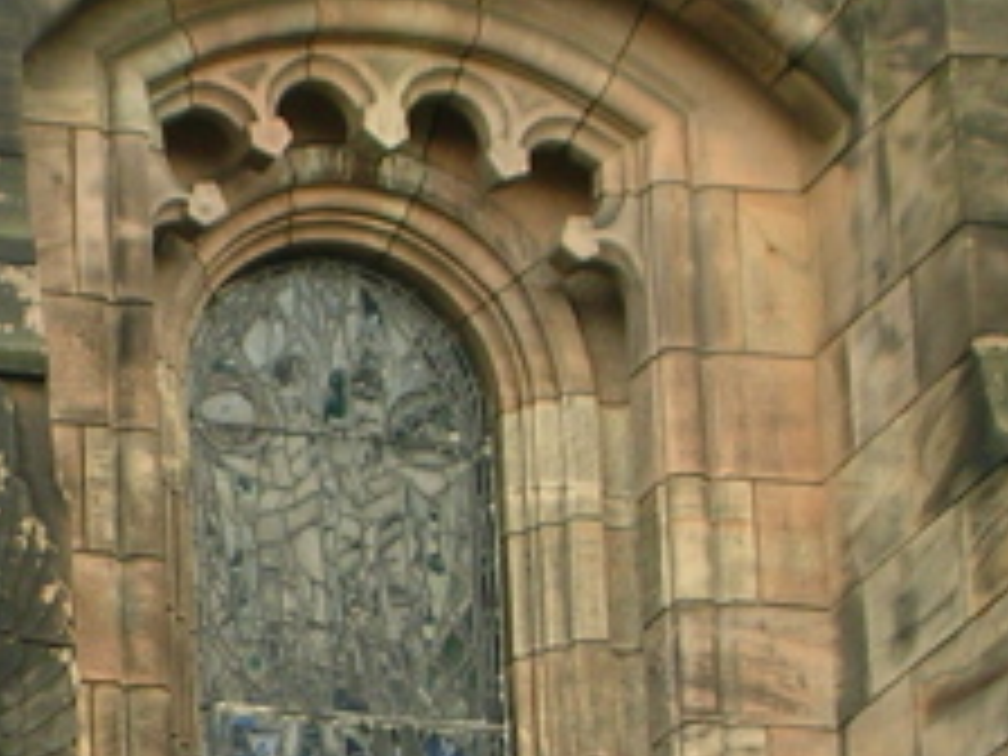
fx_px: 9551
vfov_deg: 4.5
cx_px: -112
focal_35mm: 328
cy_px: 904
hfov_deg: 6.0
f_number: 4.9
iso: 56
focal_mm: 17.4
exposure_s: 1/30
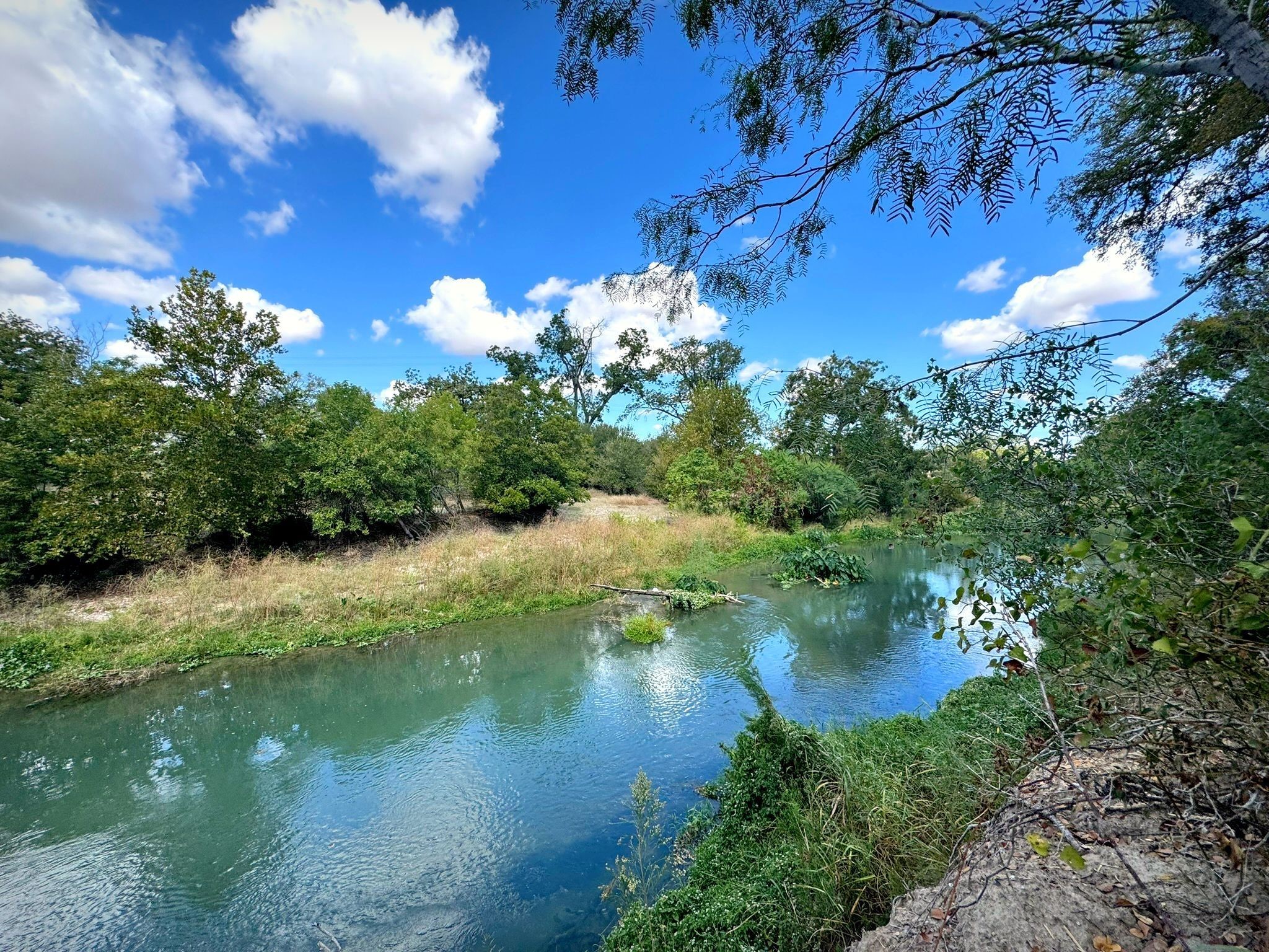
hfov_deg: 71.6
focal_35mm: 24
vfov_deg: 56.8
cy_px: 476
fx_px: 880
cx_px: 634
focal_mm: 6.81
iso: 42
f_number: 1.85
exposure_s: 1/6289
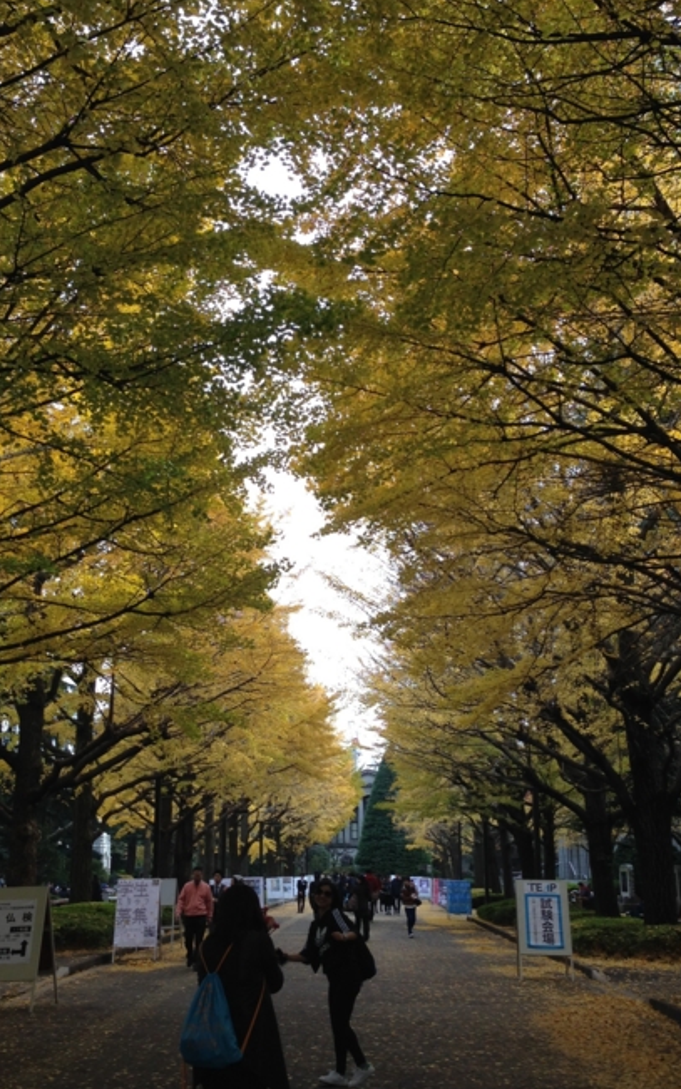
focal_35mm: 43
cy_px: 596
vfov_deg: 46.2
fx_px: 1277
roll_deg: -0.2
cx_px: 298
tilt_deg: +12.1
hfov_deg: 29.8
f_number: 2.4
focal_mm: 4.12
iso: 50
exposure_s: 1/293
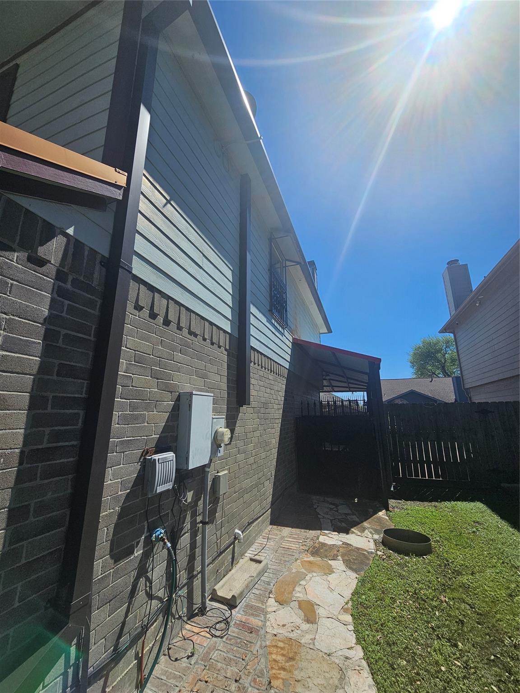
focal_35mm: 13
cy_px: 346
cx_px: 260
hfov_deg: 89.9
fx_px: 260
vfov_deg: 106.2
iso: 50
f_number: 2.2
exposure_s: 1/4886
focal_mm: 2.2
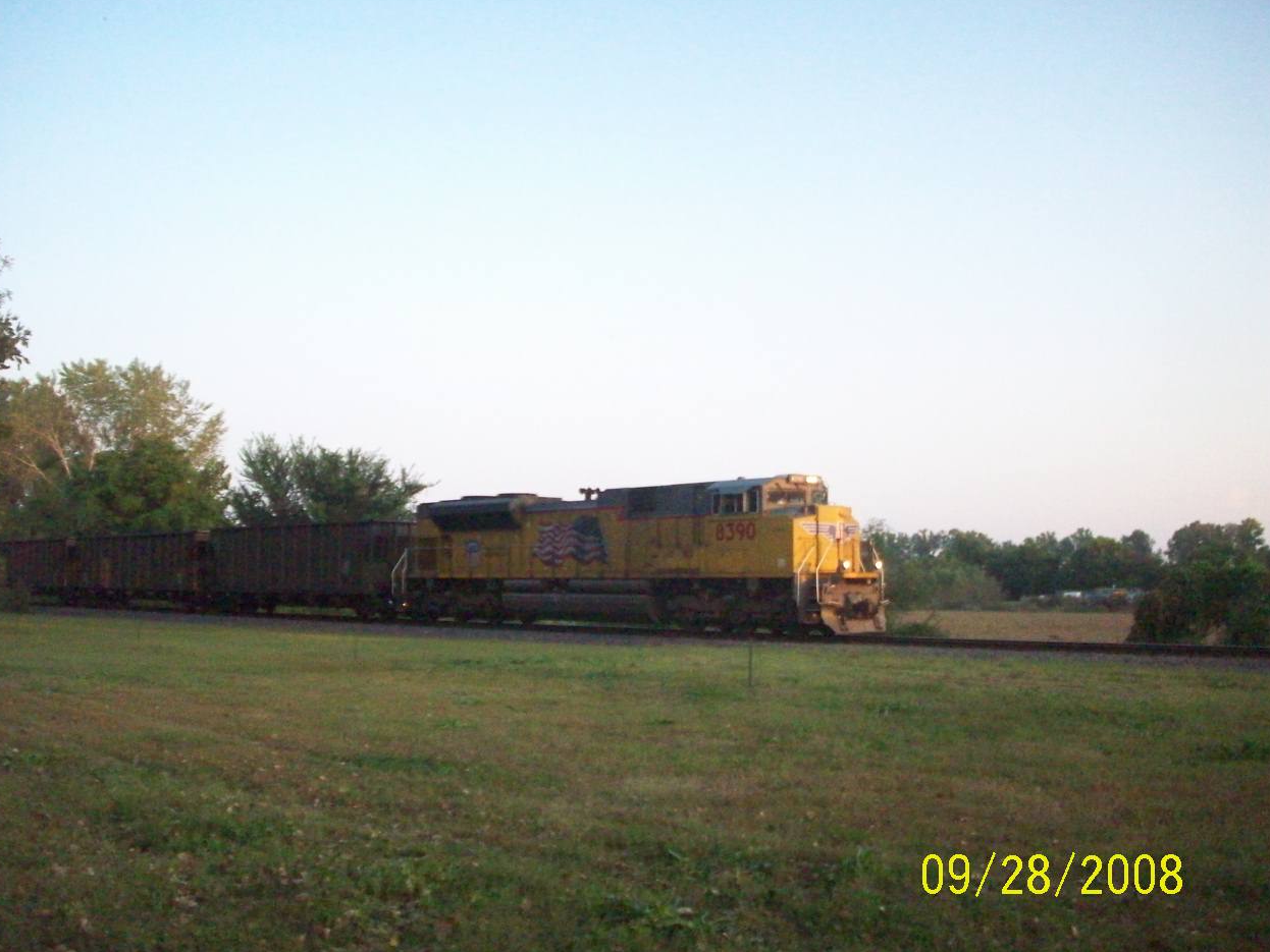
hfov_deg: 49.0
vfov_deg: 37.7
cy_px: 482
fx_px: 1394
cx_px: 624
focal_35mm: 38
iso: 418
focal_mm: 6.2
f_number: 2.8
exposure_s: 1/512
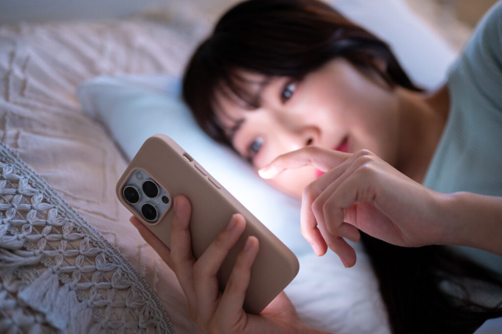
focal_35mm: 50
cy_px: 167
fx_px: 697
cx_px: 251
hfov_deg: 39.6
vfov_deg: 26.9
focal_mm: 50
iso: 320
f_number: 1.8
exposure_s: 1/200
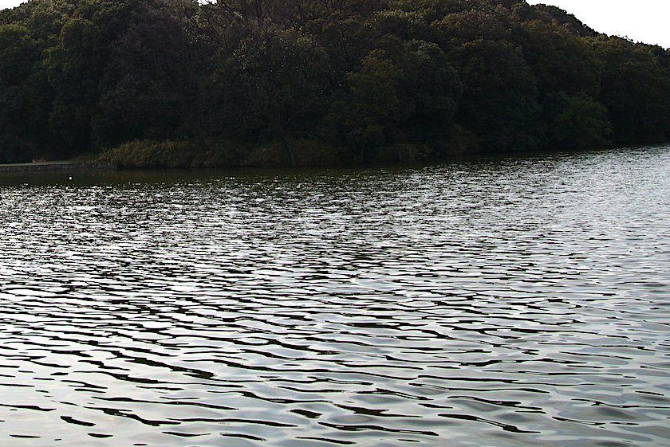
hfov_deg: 35.8
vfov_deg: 25.1
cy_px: 27
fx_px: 968
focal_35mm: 52
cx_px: 64
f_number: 10
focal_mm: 18
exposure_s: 1/320
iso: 100
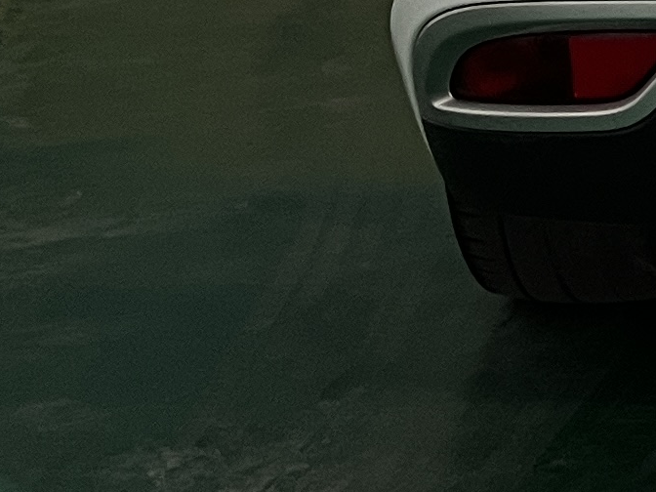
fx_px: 2956
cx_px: 1401
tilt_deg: +3.7
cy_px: -761
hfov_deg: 11.2
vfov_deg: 8.5
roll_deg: -0.1
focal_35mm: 156
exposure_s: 1/50
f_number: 1.6
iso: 80
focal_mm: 5.1
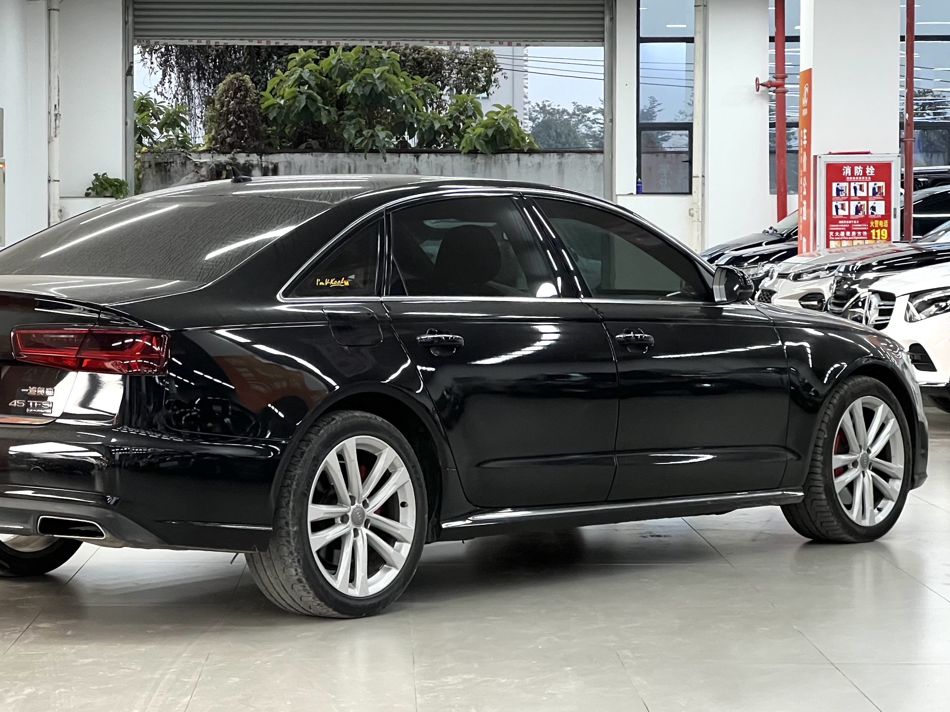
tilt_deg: -1.9
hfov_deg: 19.8
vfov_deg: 14.9
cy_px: 331
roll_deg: -1.6
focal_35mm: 99
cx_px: 356
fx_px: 2717
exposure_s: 1/50
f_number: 2.8
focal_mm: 9
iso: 200
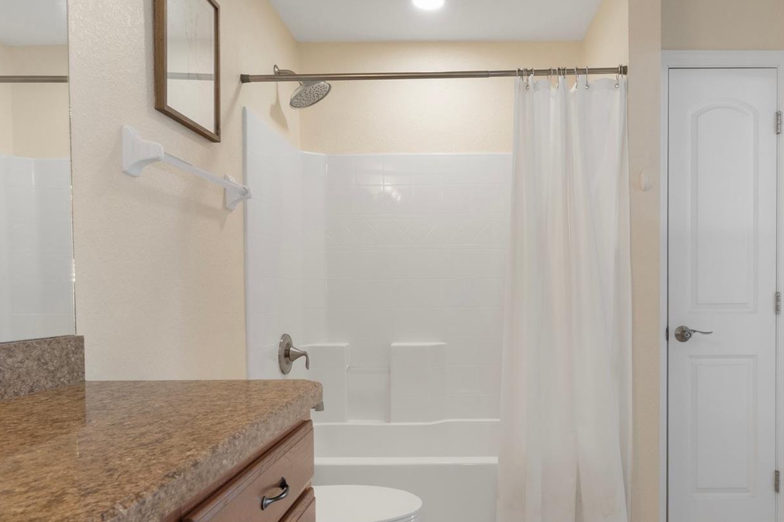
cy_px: 324
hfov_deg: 69.4
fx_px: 559
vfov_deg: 49.7
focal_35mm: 26
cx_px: 469
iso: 320
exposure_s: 1
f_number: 8
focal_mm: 13
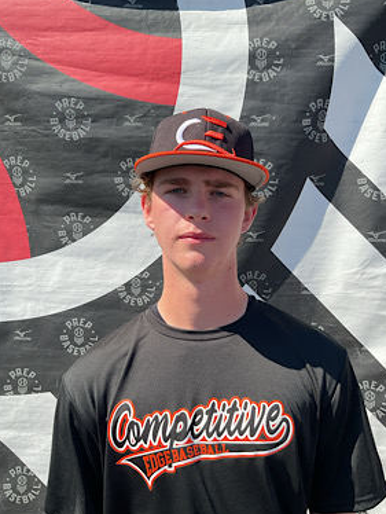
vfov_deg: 58.3
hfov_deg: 45.5
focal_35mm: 31
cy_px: 258
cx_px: 202
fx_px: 460
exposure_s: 1/1250
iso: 16
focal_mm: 3
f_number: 1.8
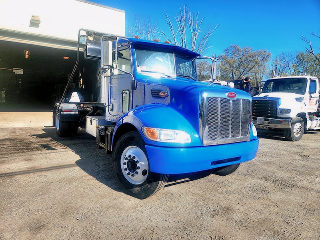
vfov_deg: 58.9
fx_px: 213
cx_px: 160
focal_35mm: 23
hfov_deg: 73.9
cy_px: 120
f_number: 1.8
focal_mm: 5.4
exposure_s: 1/1336
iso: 20
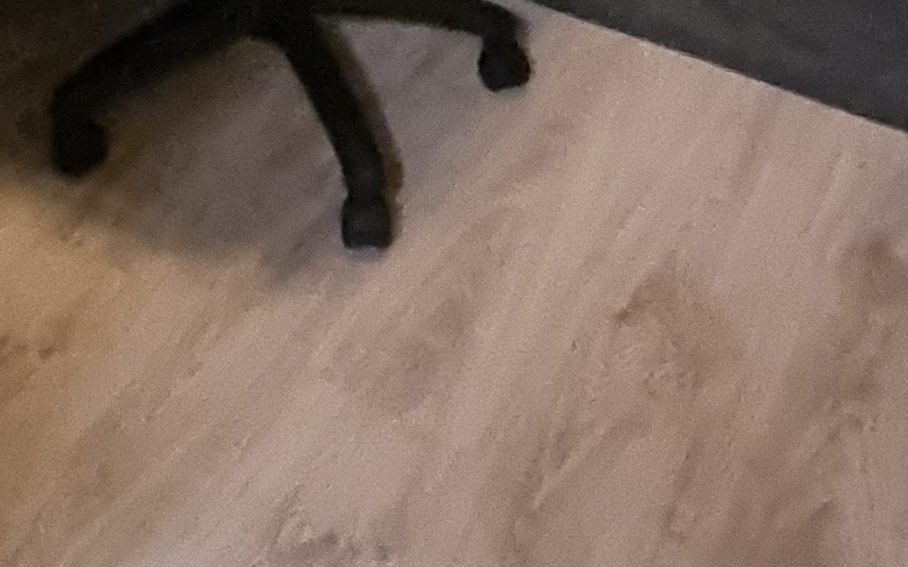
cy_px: -795
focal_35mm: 69
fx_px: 1707
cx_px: 148
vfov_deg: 13.6
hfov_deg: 28.9
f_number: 2.2
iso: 2000
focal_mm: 2.2
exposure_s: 1/25
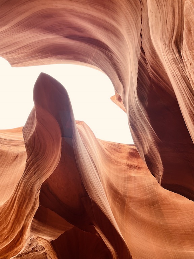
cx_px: 97
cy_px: 130
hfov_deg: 53.1
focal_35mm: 26
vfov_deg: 67.3
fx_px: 194
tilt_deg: +74.2
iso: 32
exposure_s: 1/167
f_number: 1.6
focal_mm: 4.2
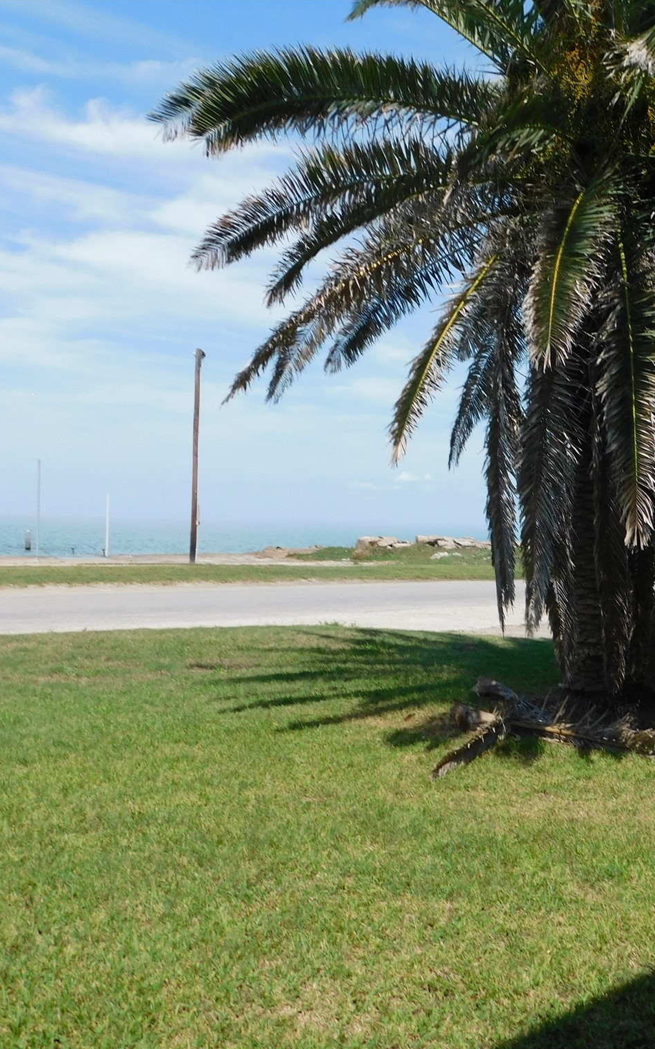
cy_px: 529
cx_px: 558
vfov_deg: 49.3
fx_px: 1142
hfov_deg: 30.9
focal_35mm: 40
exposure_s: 1/400
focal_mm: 4.9
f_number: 6.4
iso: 125
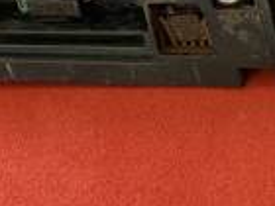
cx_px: 452
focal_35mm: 119
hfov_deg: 15.0
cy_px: 86
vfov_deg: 12.4
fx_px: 945
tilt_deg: -62.3
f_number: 1.6
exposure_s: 1/50
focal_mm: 5.1
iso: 160
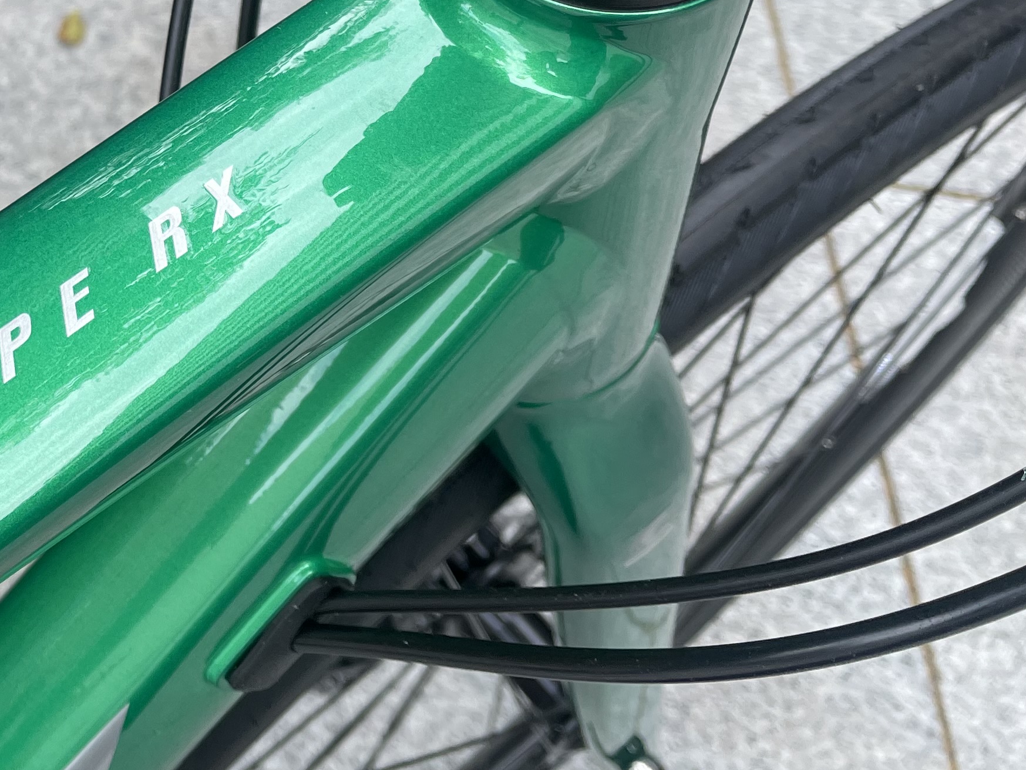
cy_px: -8
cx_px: -9
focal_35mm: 60
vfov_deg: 23.4
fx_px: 1778
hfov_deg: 29.9
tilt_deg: -46.1
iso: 32
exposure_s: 1/647
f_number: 1.6
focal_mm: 4.2
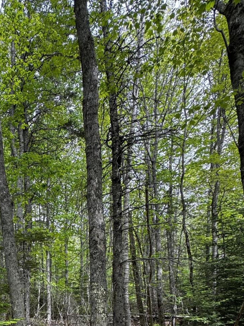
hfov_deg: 41.6
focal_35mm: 29
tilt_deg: +3.9
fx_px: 273
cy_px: 301
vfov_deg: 53.0
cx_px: -2
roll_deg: +0.4
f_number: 2.2
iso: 40
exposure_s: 1/152
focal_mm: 2.22
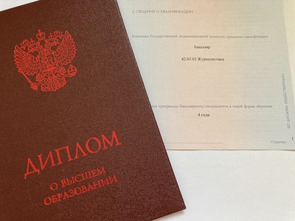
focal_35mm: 28
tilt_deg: -77.5
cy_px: 110
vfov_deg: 49.7
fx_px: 239
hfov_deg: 63.4
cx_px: 148
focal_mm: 3.99
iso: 160
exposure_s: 1/60
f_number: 1.8
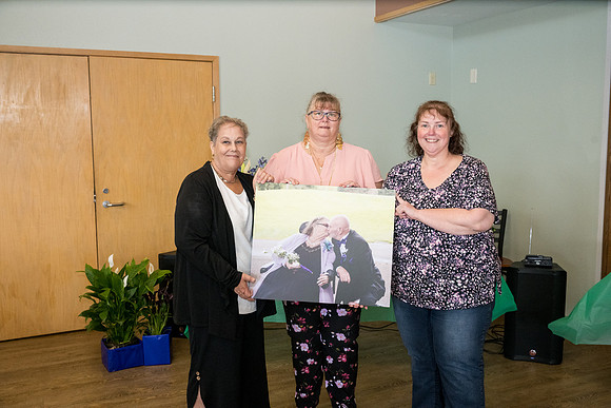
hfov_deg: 54.4
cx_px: 306
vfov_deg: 37.9
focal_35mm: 35
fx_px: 594
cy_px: 204
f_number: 6.3
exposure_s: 1/250
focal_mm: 35
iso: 3200
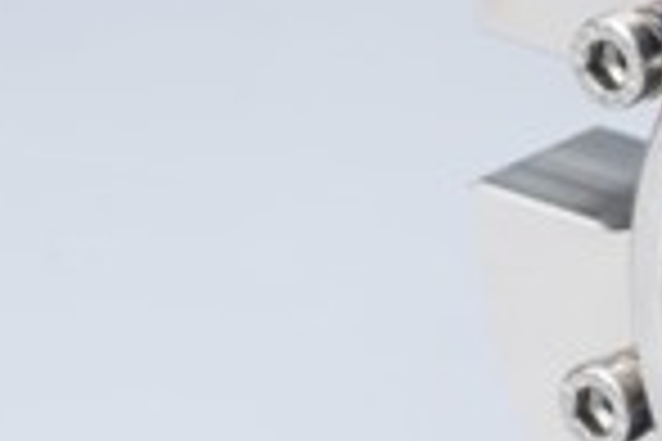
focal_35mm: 391
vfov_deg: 3.5
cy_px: 290
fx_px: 7189
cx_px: 941
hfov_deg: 5.2
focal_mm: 90
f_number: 16
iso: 100
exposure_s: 1/125
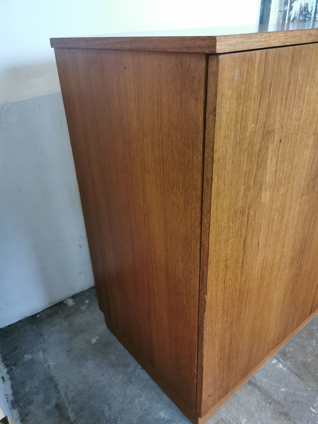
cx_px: 159
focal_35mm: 27
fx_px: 331
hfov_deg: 51.4
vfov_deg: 65.3
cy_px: 212
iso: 1000
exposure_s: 1/24
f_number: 1.6
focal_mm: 5.56
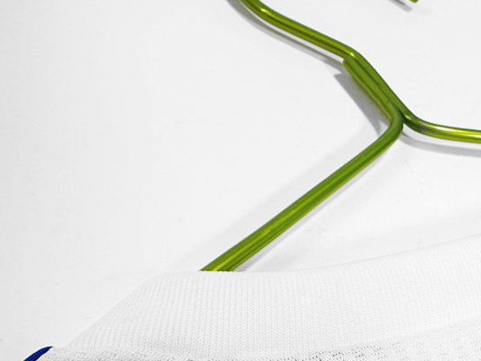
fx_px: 639
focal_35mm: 46
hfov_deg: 39.6
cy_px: 296
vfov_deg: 30.6
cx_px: 385
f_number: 2.2
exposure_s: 1/100
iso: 335
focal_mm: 2.59
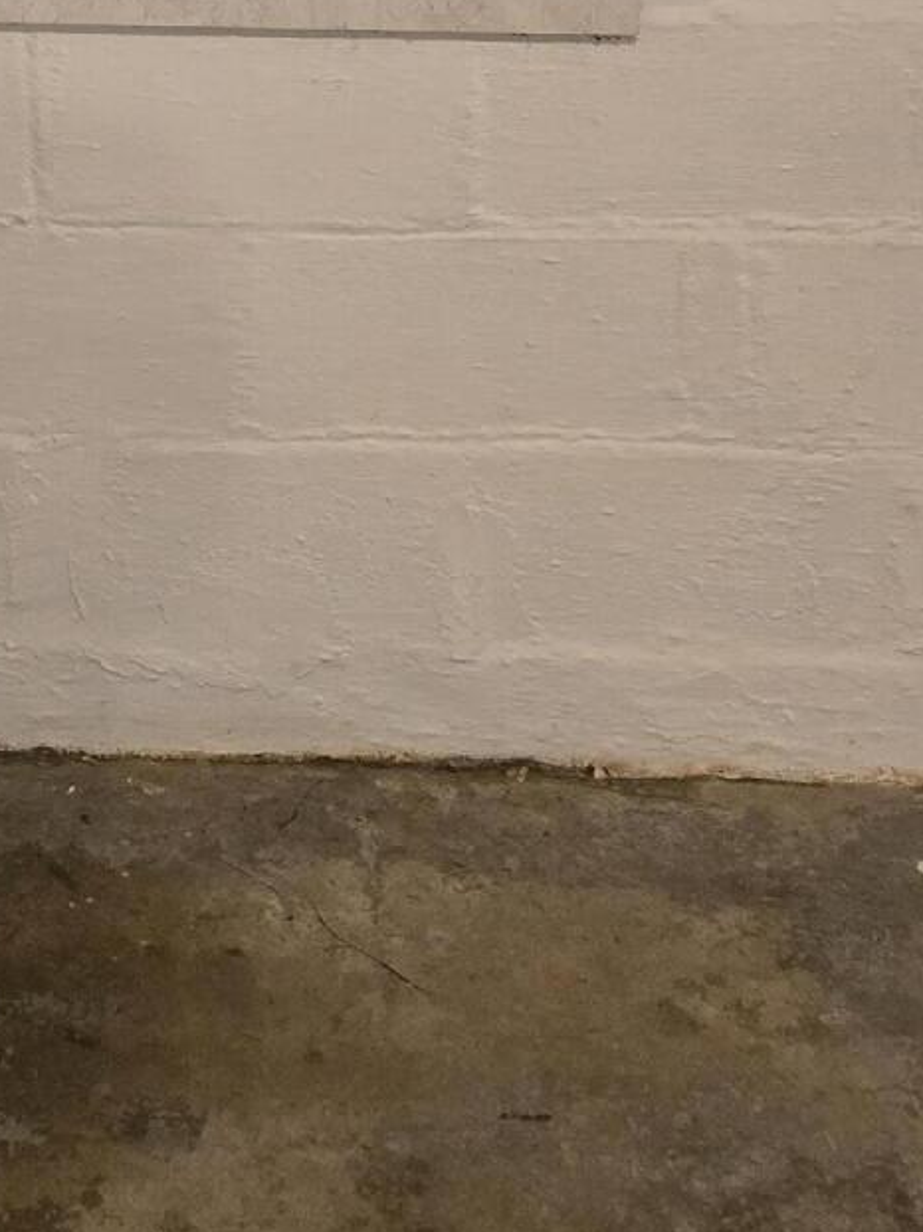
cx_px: -61
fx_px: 2633
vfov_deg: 21.7
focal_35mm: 74
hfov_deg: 19.2
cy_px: -644
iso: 1000
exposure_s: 1/120
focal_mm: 6.3
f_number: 1.7
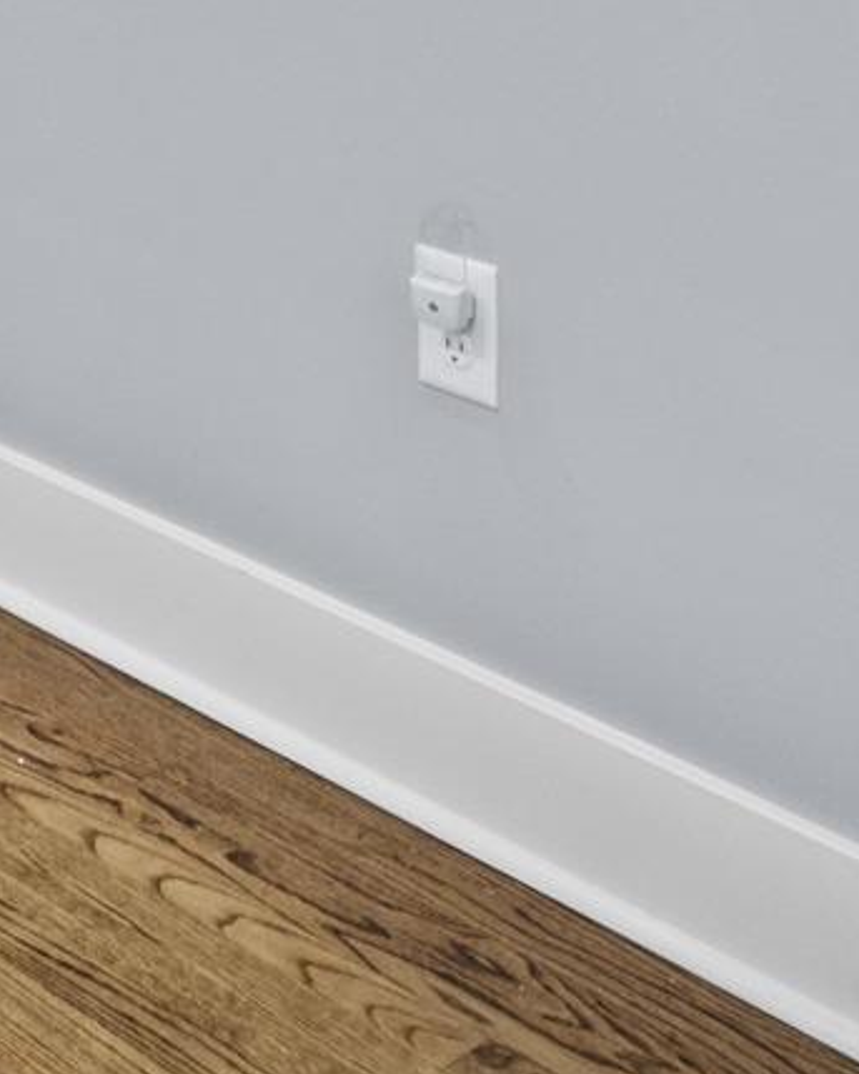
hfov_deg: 16.1
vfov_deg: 19.6
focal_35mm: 82
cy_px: -620
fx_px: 2607
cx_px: -639
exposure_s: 1/2
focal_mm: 10
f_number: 7.1
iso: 400
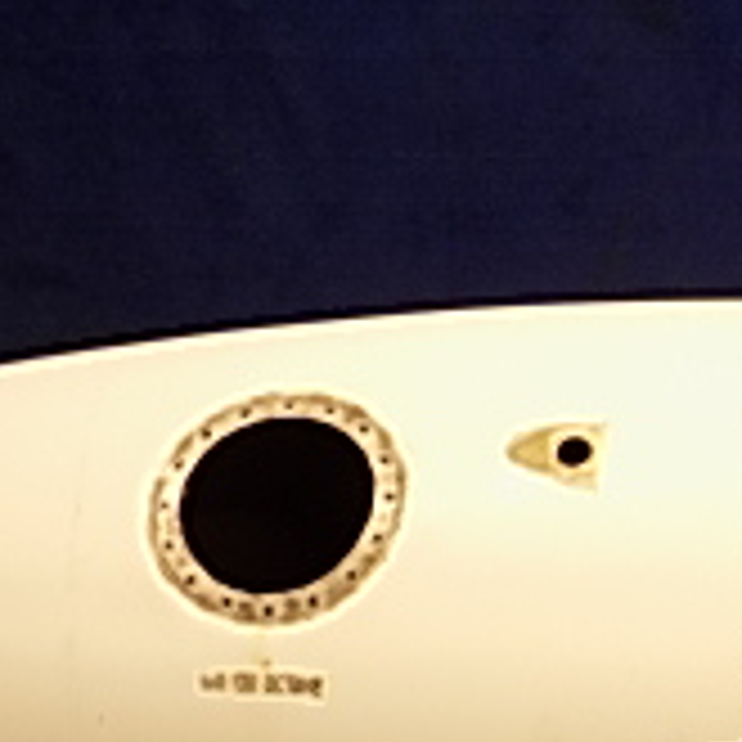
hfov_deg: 21.2
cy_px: 863
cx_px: 733
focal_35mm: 79
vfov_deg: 20.6
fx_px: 1916
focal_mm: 4
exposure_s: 1/40
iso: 80
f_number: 3.1
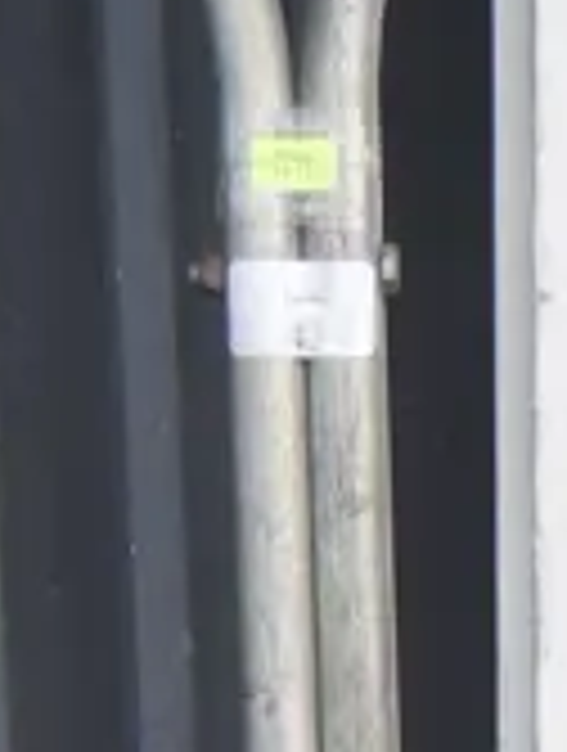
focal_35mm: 245
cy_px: 2197
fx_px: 5330
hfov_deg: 6.1
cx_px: 619
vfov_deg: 7.2
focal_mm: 20
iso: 200
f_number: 4.4
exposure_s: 1/125
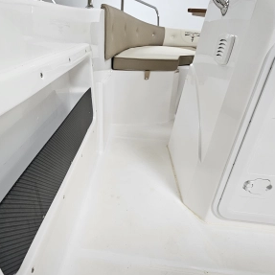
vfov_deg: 69.5
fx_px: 198
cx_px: 115
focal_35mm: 22
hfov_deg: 69.2
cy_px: 148
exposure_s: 1/50
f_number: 2.2
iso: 100
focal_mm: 2.2
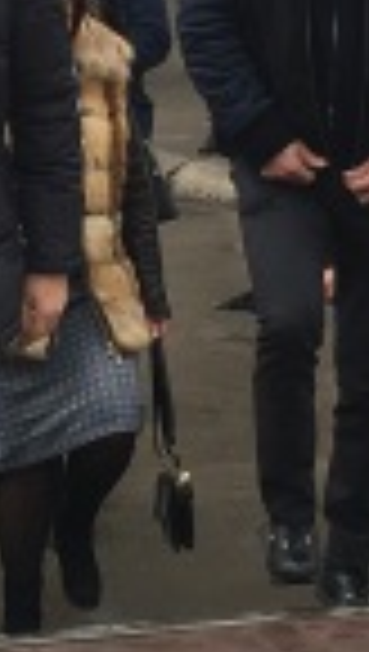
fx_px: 3014
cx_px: 90
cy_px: 157
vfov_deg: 12.3
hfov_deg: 7.0
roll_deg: -0.9
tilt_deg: -6.2
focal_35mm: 174
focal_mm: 4.15
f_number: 2.2
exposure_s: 1/259
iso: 25
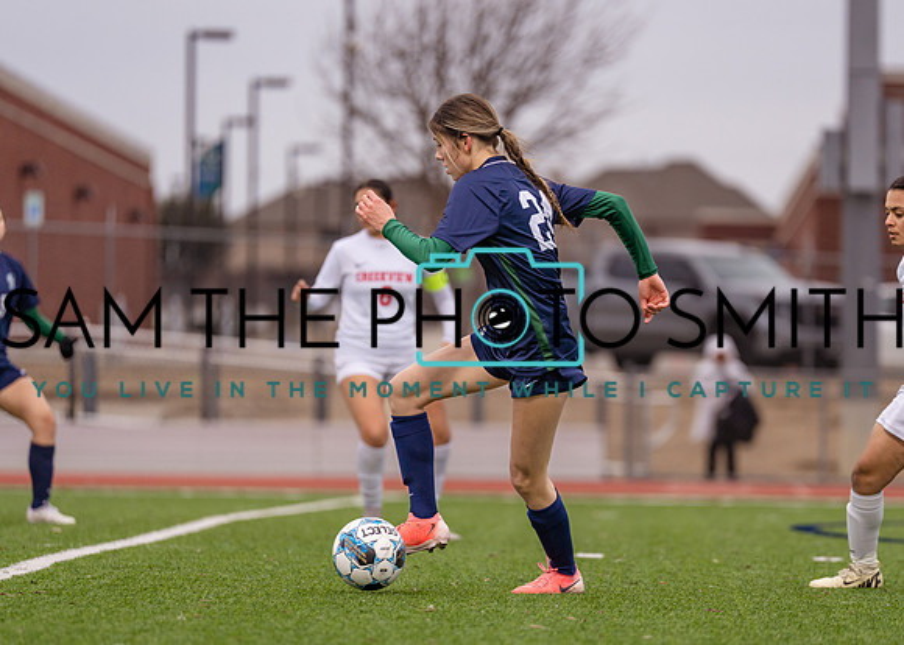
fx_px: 6493
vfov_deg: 5.7
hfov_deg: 8.0
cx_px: 557
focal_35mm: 253
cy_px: 376
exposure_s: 1/1250
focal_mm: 200
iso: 400
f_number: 2.8
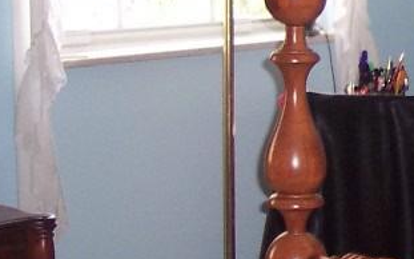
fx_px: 1883
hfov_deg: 11.8
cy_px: 96
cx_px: 672
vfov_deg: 7.8
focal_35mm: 167
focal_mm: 8
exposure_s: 1/30
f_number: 2.8
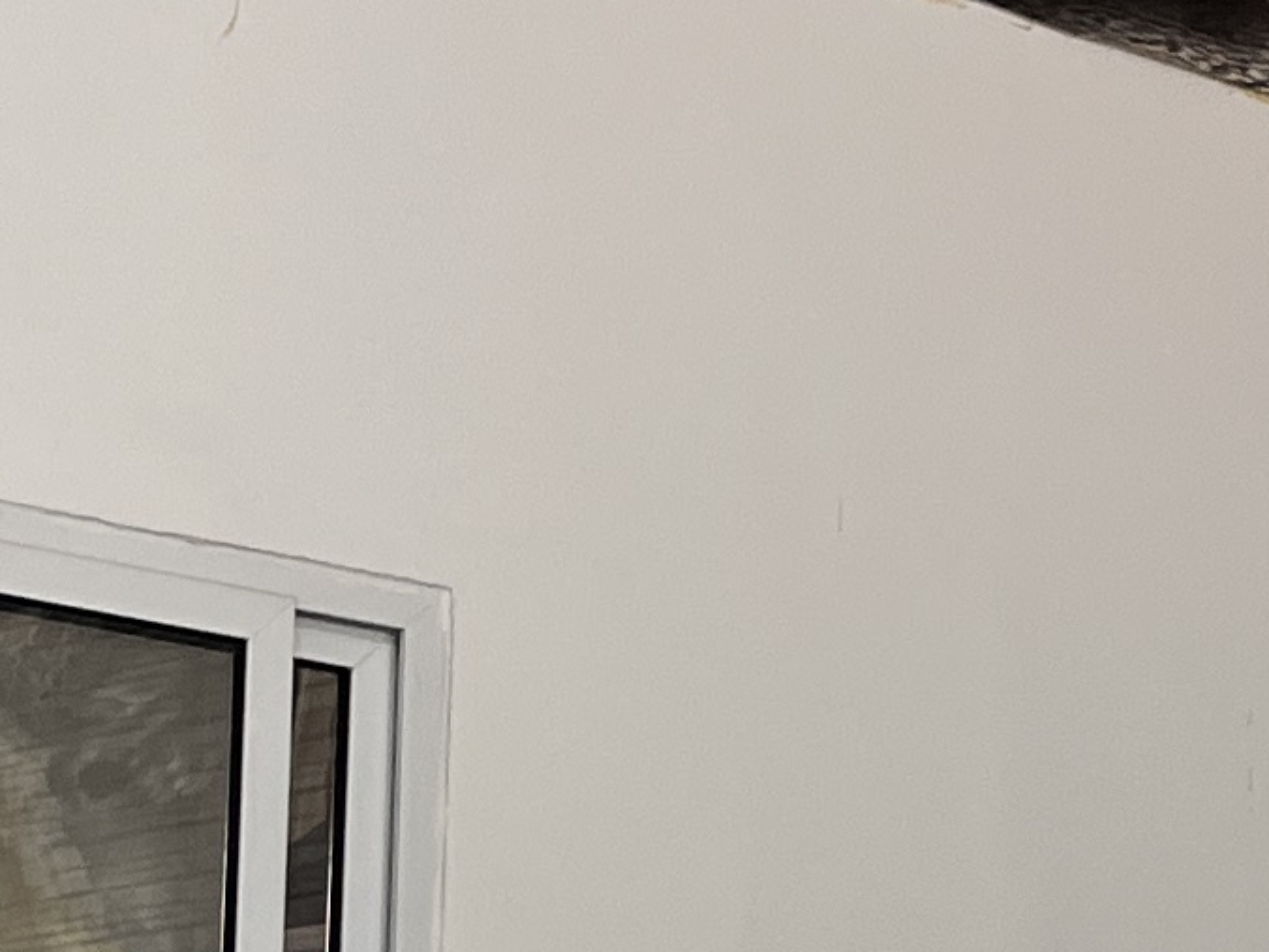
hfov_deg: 12.2
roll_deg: -0.2
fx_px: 5682
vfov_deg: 9.3
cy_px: 1384
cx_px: 1832
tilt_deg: +3.9
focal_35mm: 155
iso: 100
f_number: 1.6
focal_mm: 5.1
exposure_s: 1/100
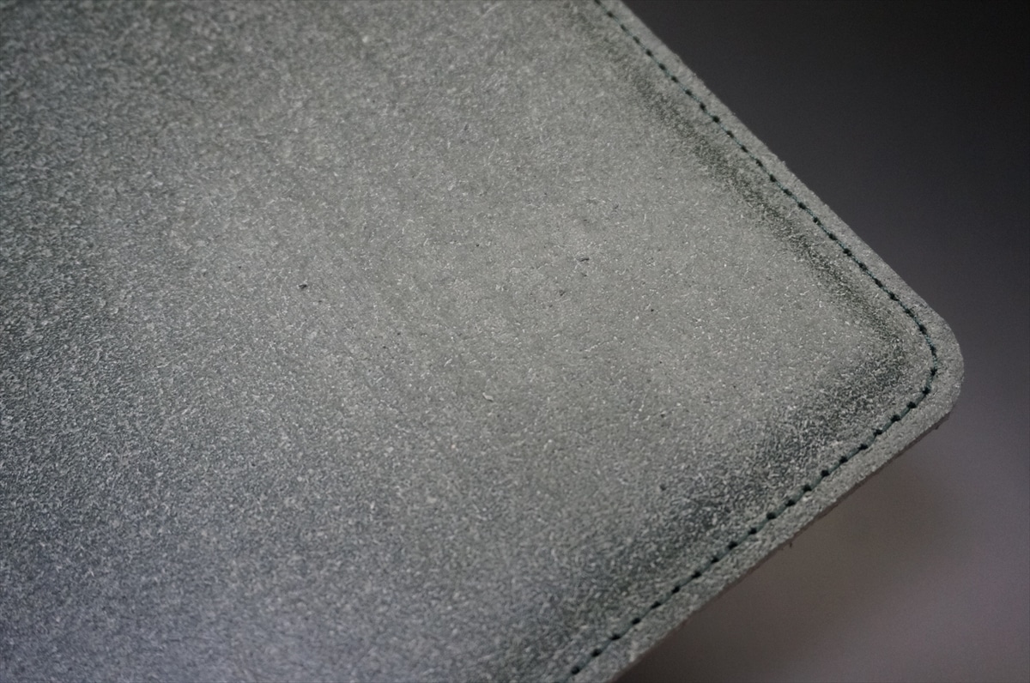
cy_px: 342
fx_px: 1114
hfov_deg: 49.6
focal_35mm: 39
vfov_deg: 34.1
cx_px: 515
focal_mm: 26
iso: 1600
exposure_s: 1/160
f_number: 4.5
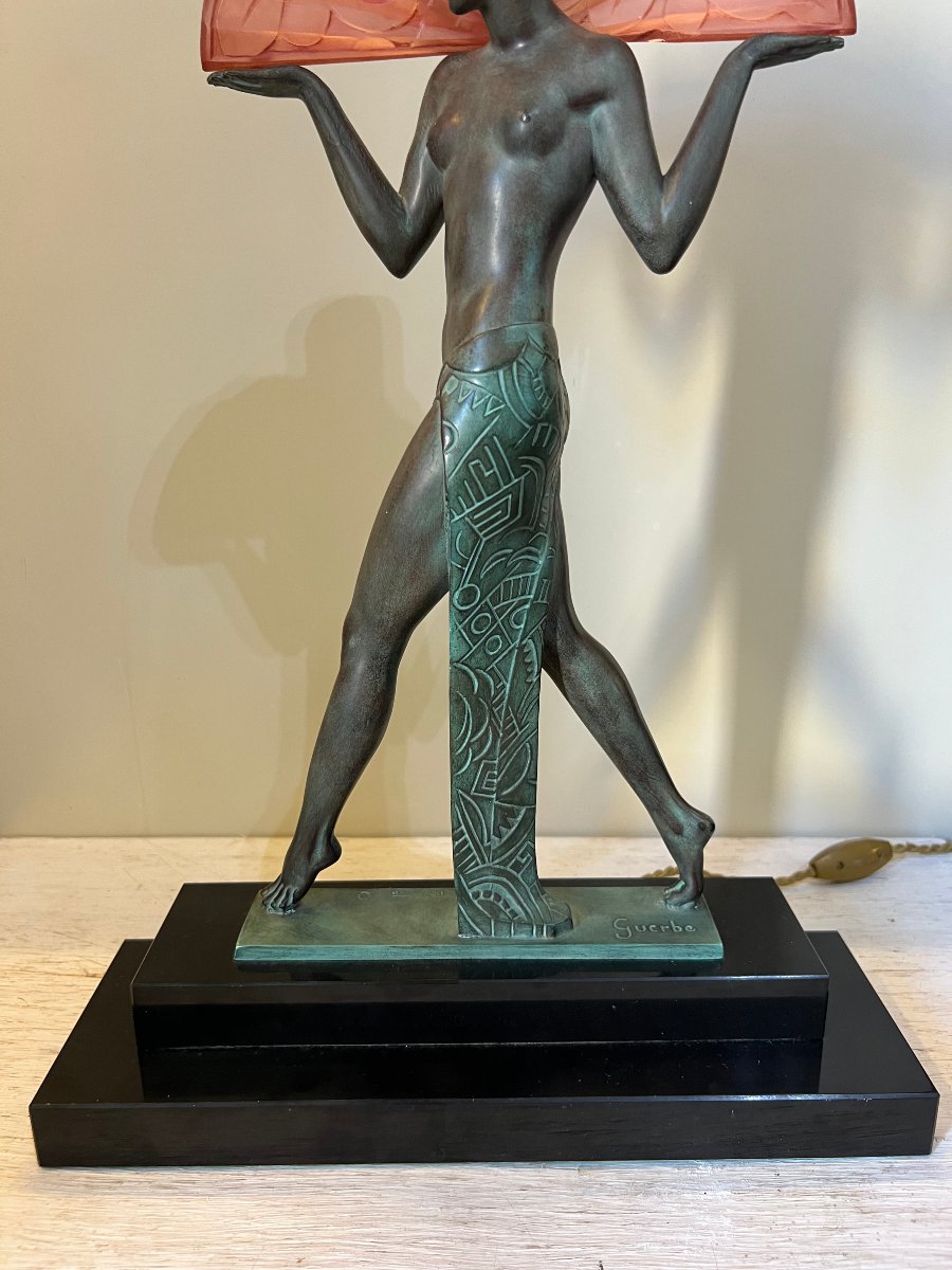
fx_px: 953
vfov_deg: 67.3
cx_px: 476
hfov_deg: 53.1
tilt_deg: -14.8
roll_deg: +1.5
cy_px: 635
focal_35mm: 26
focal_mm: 5.7
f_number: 1.5
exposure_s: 1/50
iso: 160
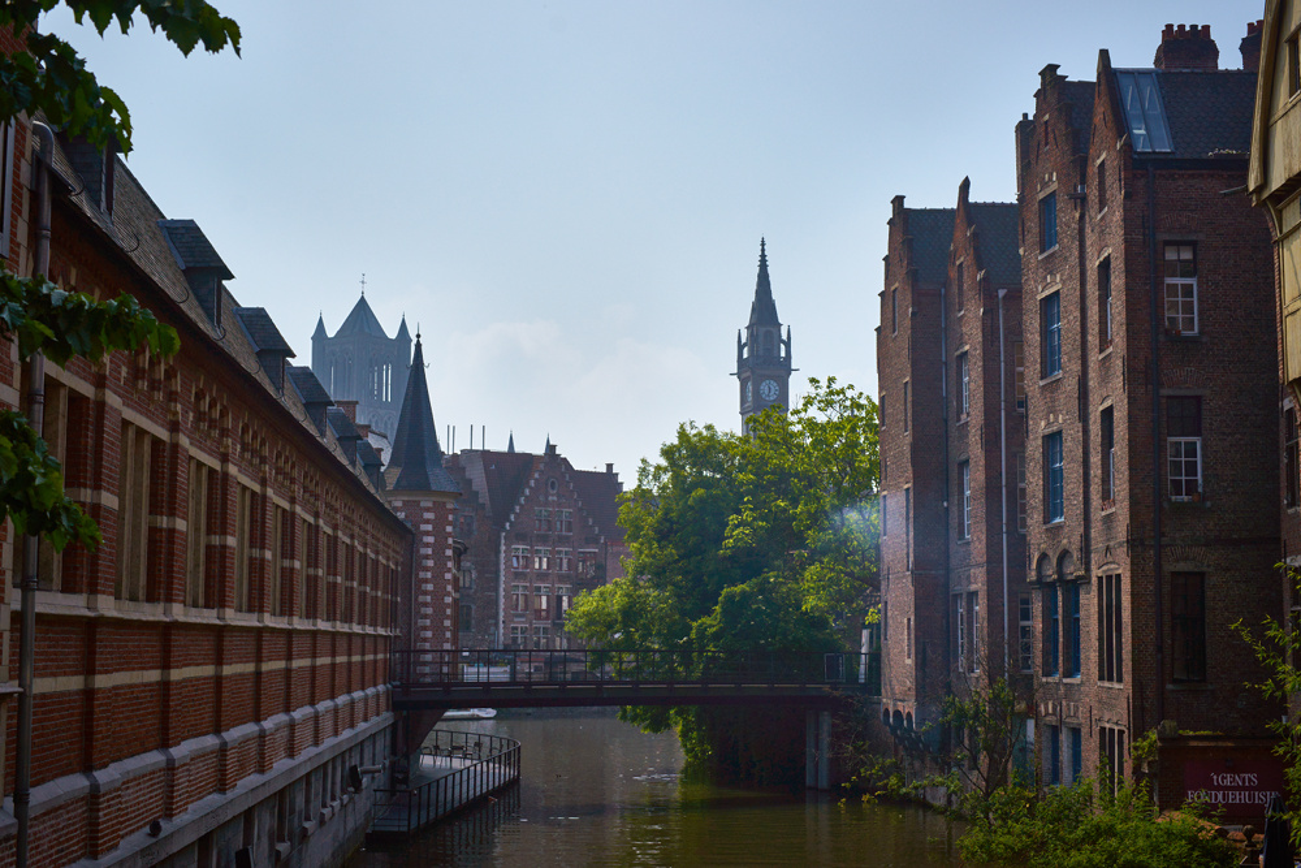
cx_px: 650
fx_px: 1807
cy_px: 434
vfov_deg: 27.0
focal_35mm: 50
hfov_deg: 39.6
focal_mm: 50
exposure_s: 1/750
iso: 200
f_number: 8
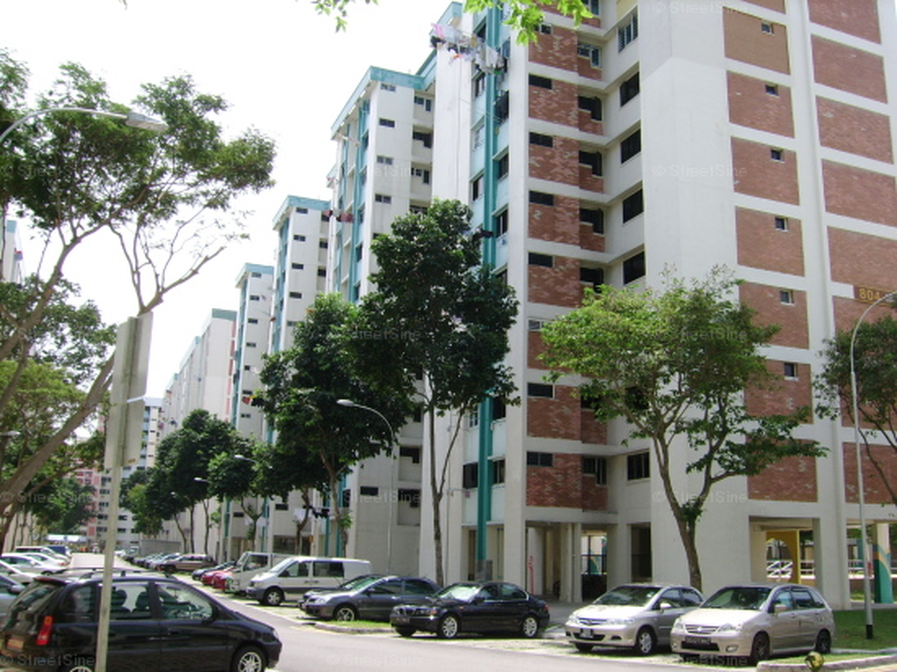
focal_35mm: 35
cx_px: 448
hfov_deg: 52.6
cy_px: 336
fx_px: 907
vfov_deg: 40.7
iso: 50
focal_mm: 5.95
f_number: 5.8
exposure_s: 1/229
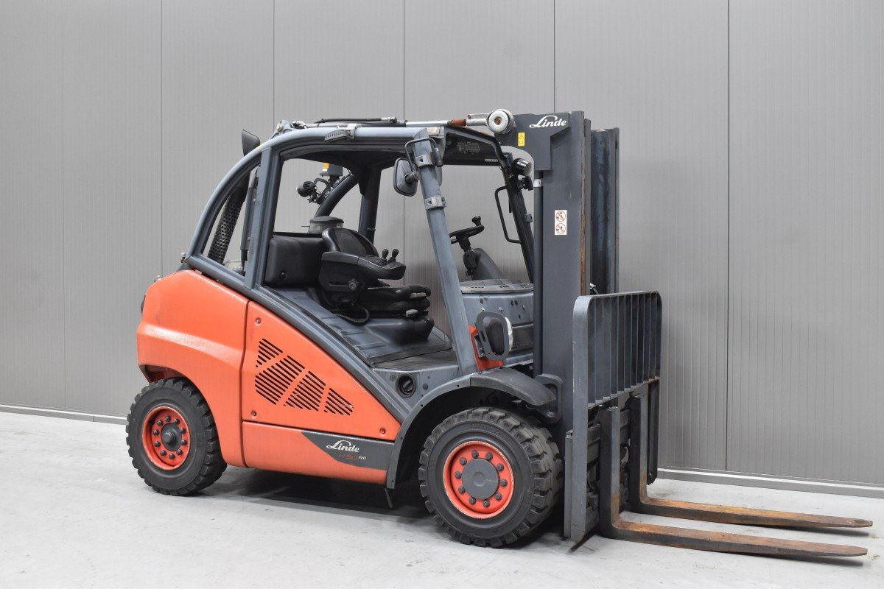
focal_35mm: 38
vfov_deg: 35.5
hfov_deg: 51.3
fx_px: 921
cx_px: 442
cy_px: 294
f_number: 5.6
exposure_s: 1/20
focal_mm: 25
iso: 1250
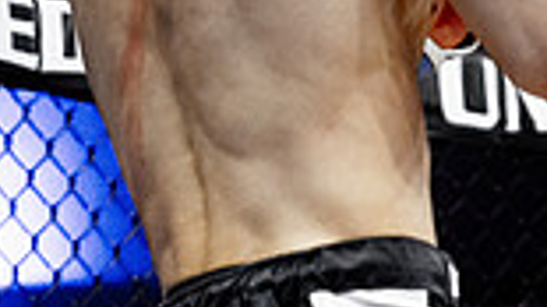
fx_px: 5335
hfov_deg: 5.8
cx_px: 773
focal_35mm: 368
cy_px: 337
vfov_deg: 3.3
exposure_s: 1/1250
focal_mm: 70
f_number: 2.8
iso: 3200
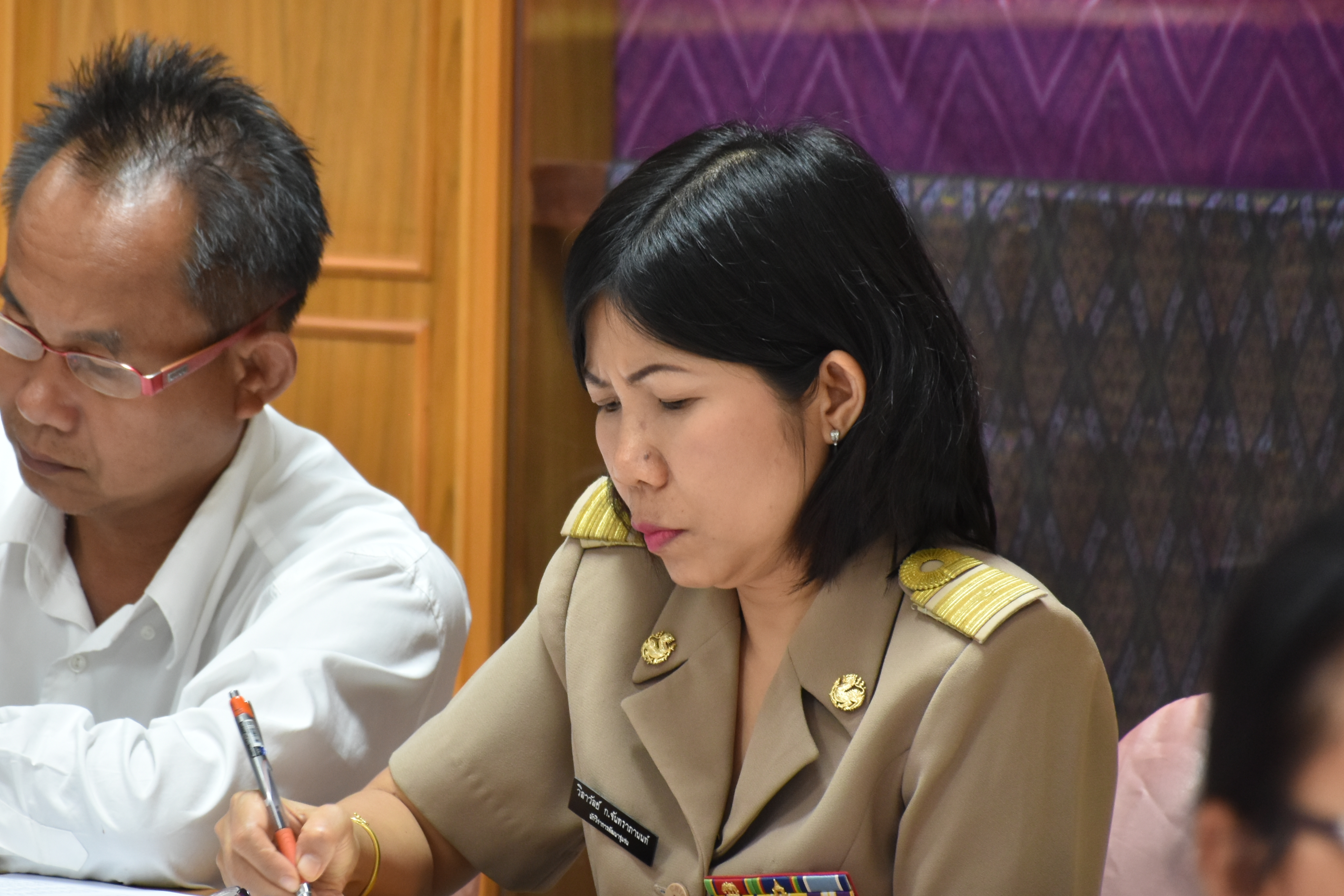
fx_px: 11534
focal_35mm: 309
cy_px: 400
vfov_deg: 4.4
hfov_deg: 6.7
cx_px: 477
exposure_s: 1/20
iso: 800
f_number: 5.6
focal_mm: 140
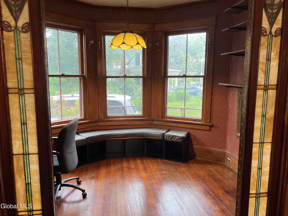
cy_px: 108
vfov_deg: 53.1
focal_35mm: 26
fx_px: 216
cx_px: 144
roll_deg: +0.1
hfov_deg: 67.3
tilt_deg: -7.1
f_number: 1.5
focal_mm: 5.7
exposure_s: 1/120
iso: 125
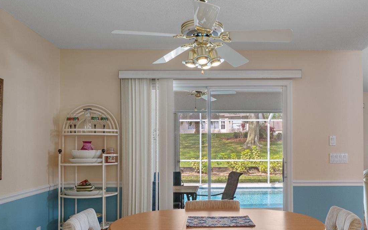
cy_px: 152
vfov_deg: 40.1
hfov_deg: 61.0
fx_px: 311
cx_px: 209
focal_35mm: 31
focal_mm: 14
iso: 320
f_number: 8
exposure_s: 1/1.43
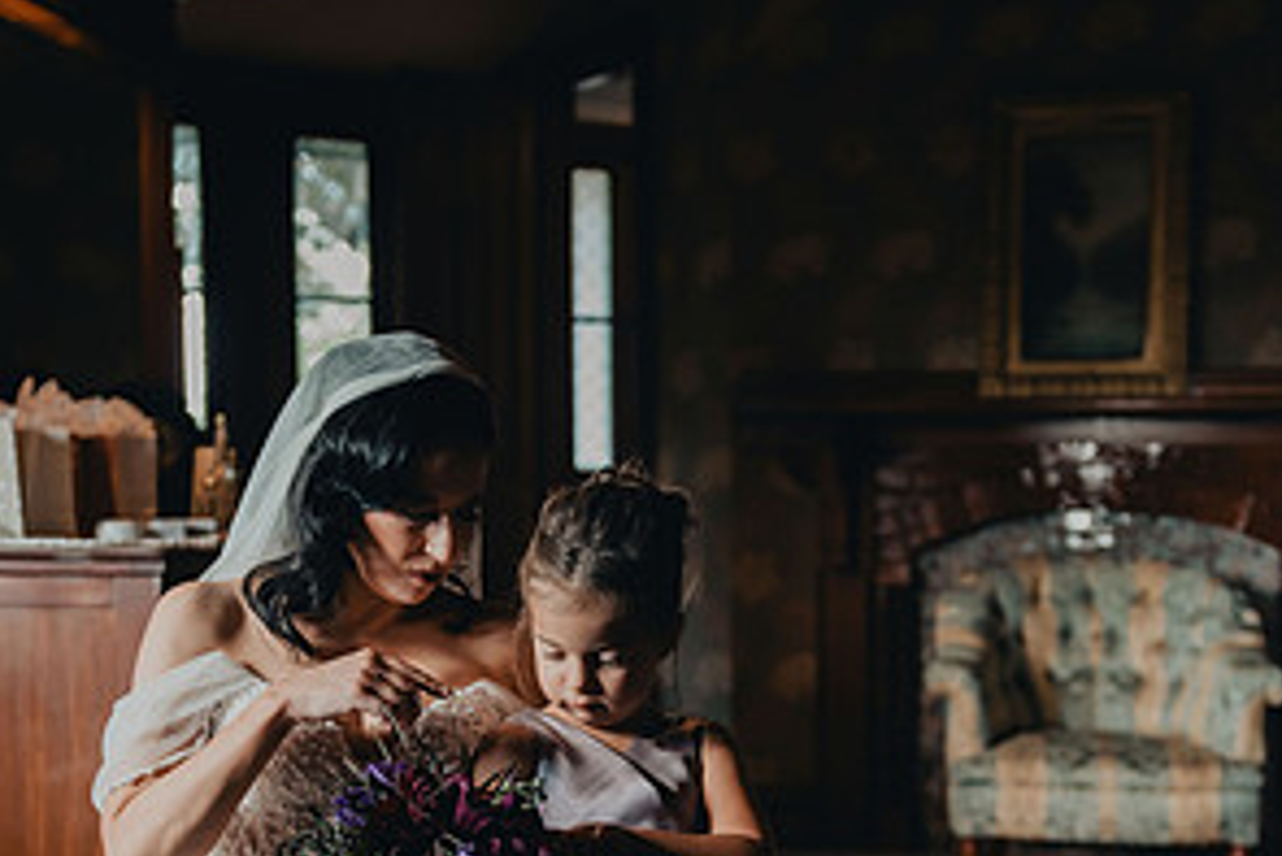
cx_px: 639
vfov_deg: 21.1
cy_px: 652
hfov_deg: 31.4
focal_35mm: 64
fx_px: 2280
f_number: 2.8
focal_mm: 42
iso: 1250
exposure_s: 1/320
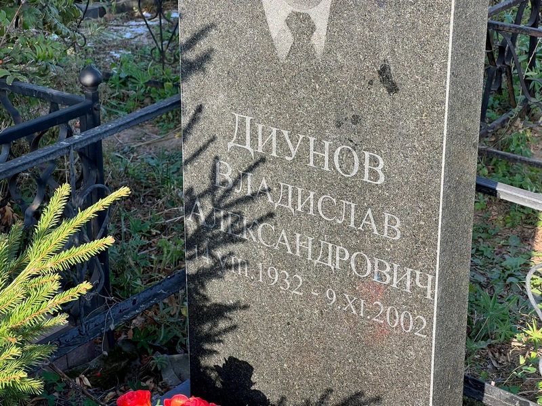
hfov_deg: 25.3
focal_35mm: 77
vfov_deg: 19.1
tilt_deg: -22.9
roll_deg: +1.1
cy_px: 203
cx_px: 271
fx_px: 1206
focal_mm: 9
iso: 32
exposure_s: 1/137
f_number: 2.8
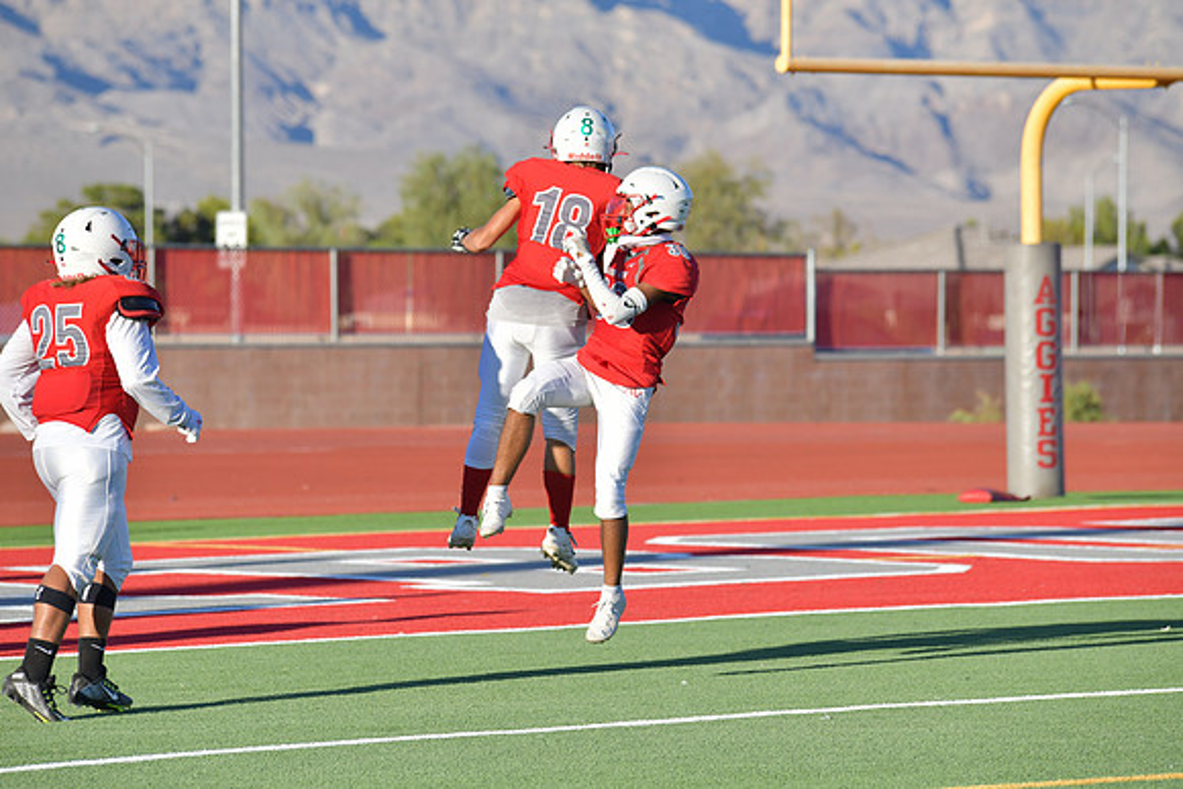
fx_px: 5916
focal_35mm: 180
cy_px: 394
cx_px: 592
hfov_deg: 11.4
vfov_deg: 7.6
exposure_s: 1/3200
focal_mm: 180
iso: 560
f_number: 5.6
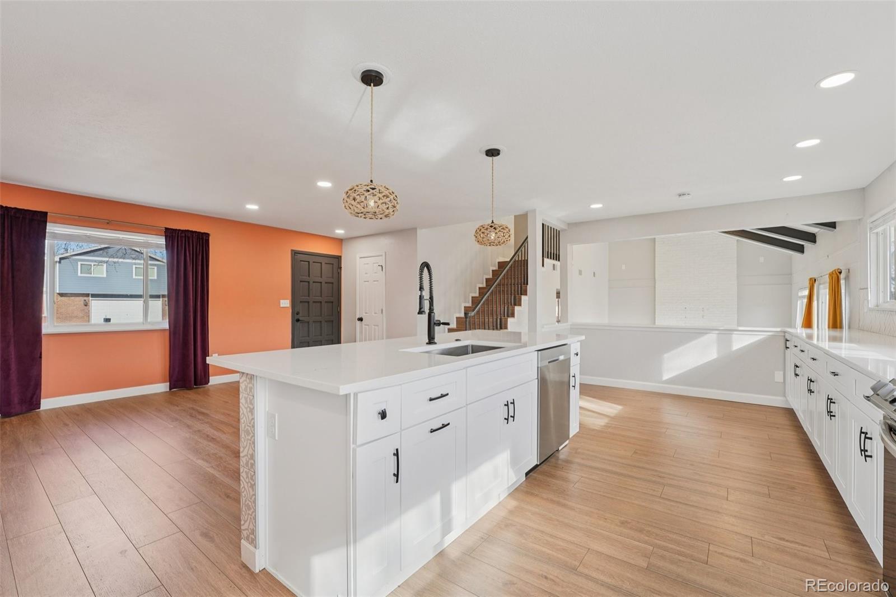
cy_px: 298
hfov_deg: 99.7
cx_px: 448
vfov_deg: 76.6
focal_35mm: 15
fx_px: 378
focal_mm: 15.2
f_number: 8
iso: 400
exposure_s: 1/30
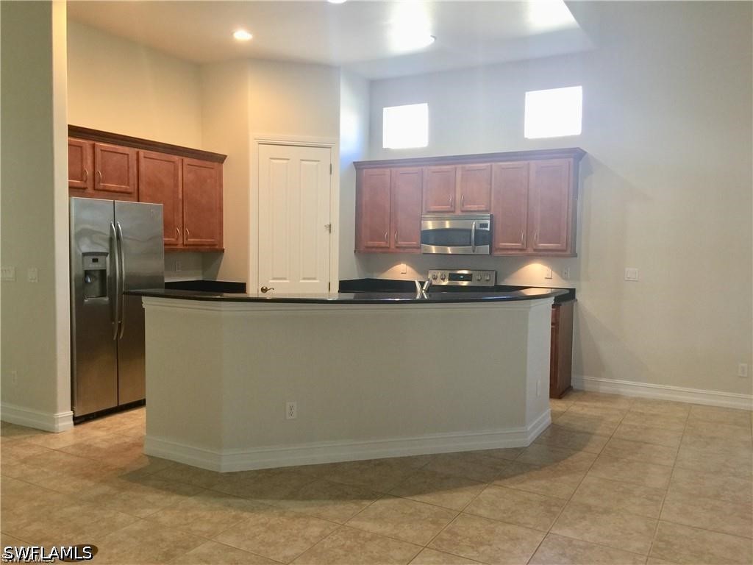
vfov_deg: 48.2
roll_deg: -3.3
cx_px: 376
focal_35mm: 29
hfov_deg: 61.7
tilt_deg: -2.4
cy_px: 282
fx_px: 631
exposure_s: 1/15
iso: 40
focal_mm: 4.15
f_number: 2.2
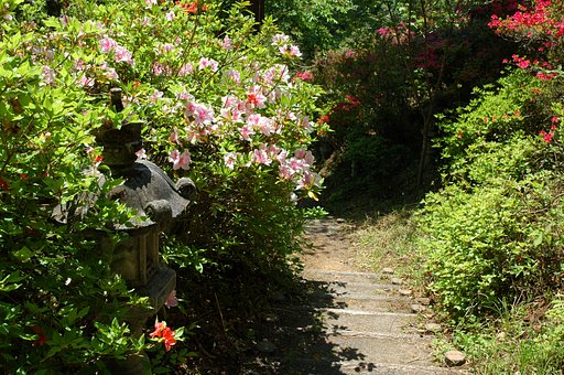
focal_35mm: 40
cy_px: 188
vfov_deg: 32.9
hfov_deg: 48.0
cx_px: 282
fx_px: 634
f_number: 10
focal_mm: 27
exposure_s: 1/160
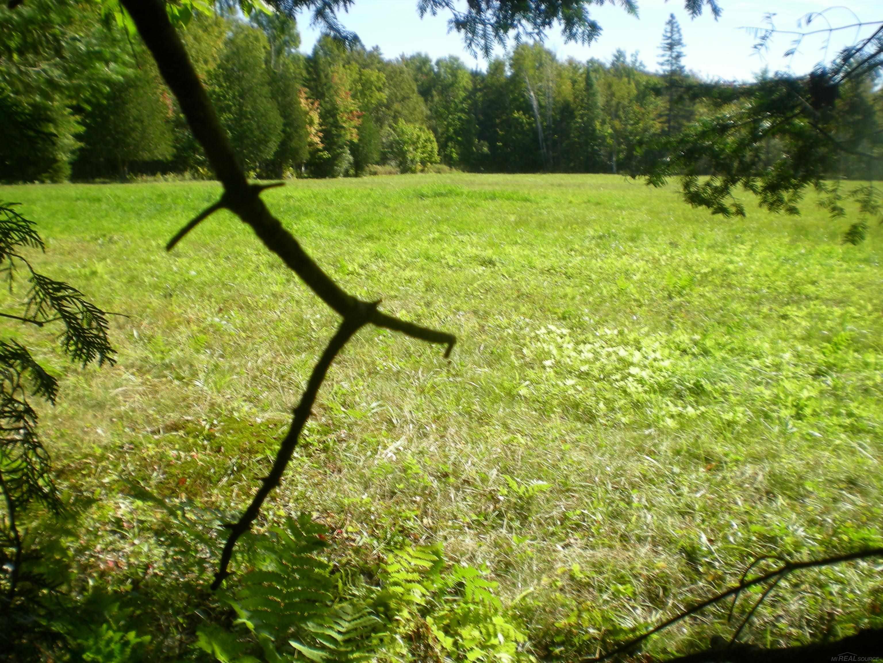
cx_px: 442
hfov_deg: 49.0
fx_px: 969
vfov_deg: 37.7
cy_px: 332
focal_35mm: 38
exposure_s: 1/153
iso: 50
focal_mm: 6.3
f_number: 4.6
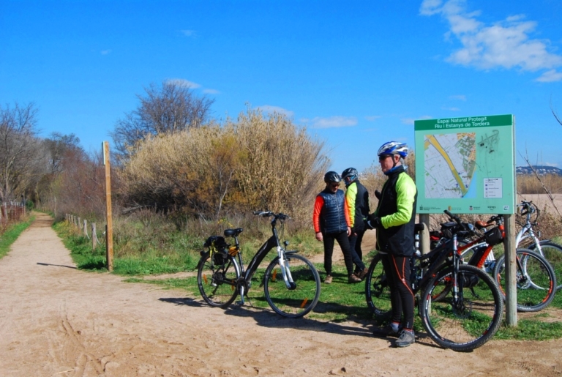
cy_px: 188
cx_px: 281
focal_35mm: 36
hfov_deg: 53.1
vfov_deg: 37.0
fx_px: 563
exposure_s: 1/250
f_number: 10
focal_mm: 24
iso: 200
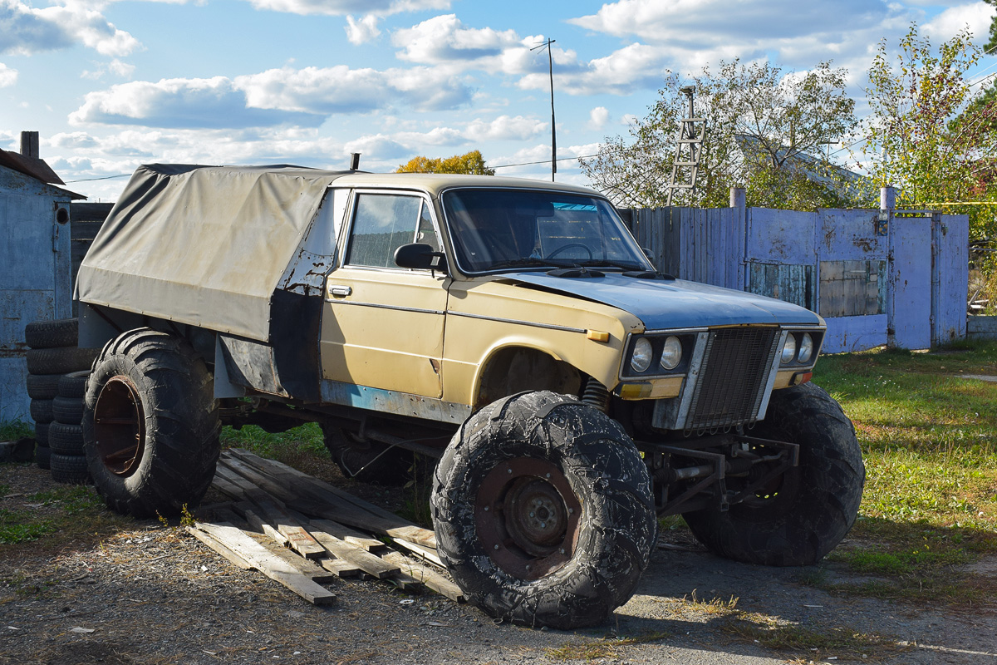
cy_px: 332
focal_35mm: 42
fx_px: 1163
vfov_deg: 31.9
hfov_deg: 46.4
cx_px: 498
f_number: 9
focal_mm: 28
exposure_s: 1/320
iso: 200
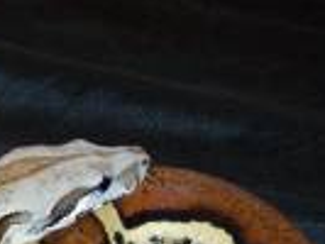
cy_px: 282
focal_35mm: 110
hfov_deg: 16.6
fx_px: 1034
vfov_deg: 13.2
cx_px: -132
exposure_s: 1/30
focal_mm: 8
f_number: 2.8
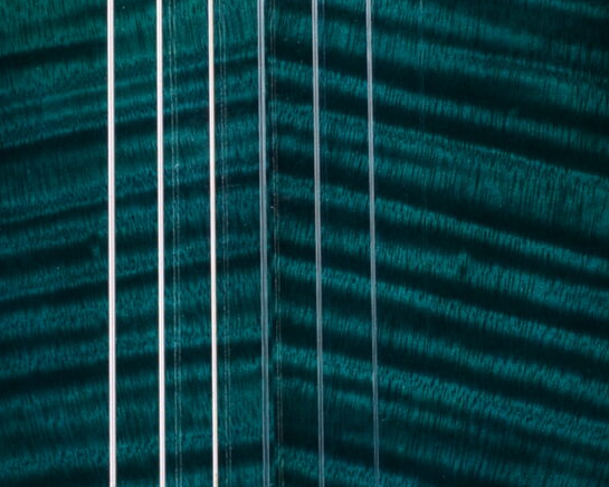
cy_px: 284
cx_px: 403
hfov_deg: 9.1
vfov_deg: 7.3
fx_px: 3803
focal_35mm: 211
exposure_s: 1/200
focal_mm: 32
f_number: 11
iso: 200
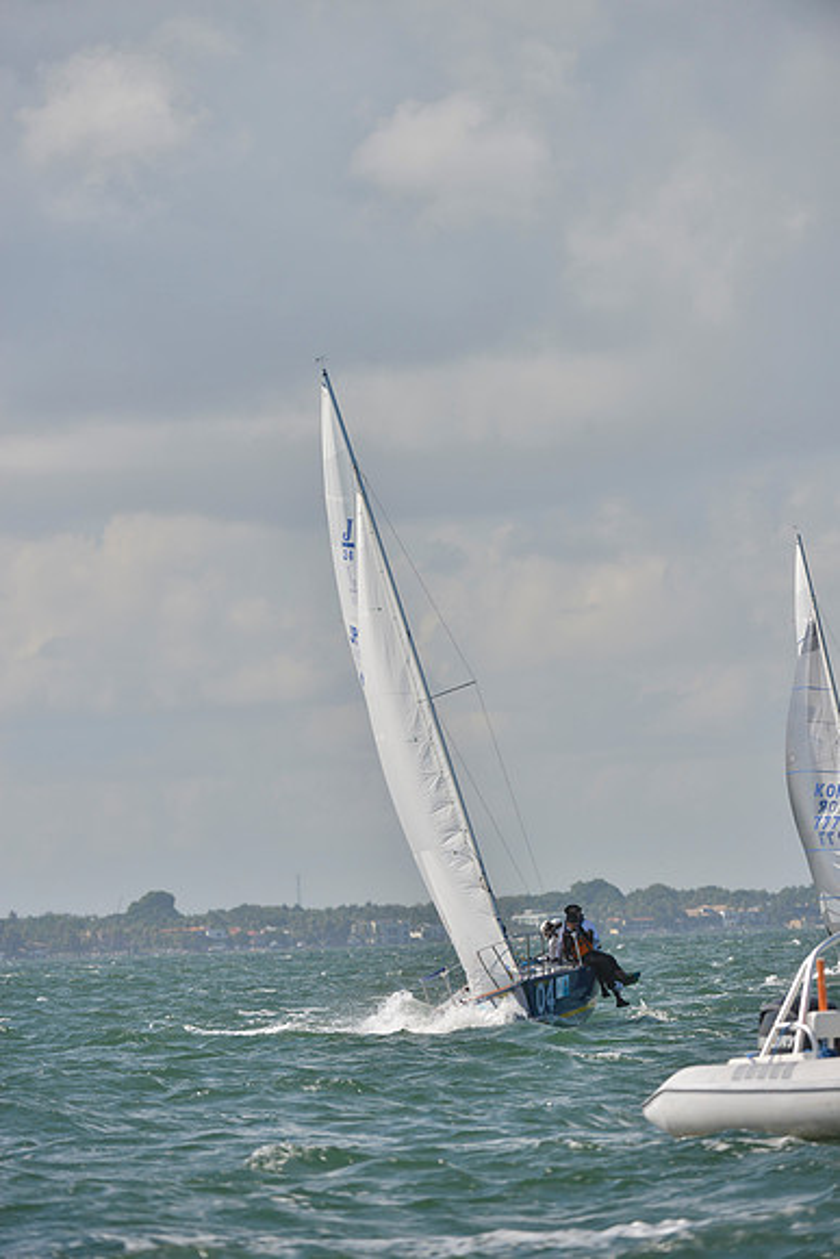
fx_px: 9094
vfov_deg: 7.9
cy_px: 630
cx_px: 420
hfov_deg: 5.3
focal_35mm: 260
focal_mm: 260
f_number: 6.3
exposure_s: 1/2000
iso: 280
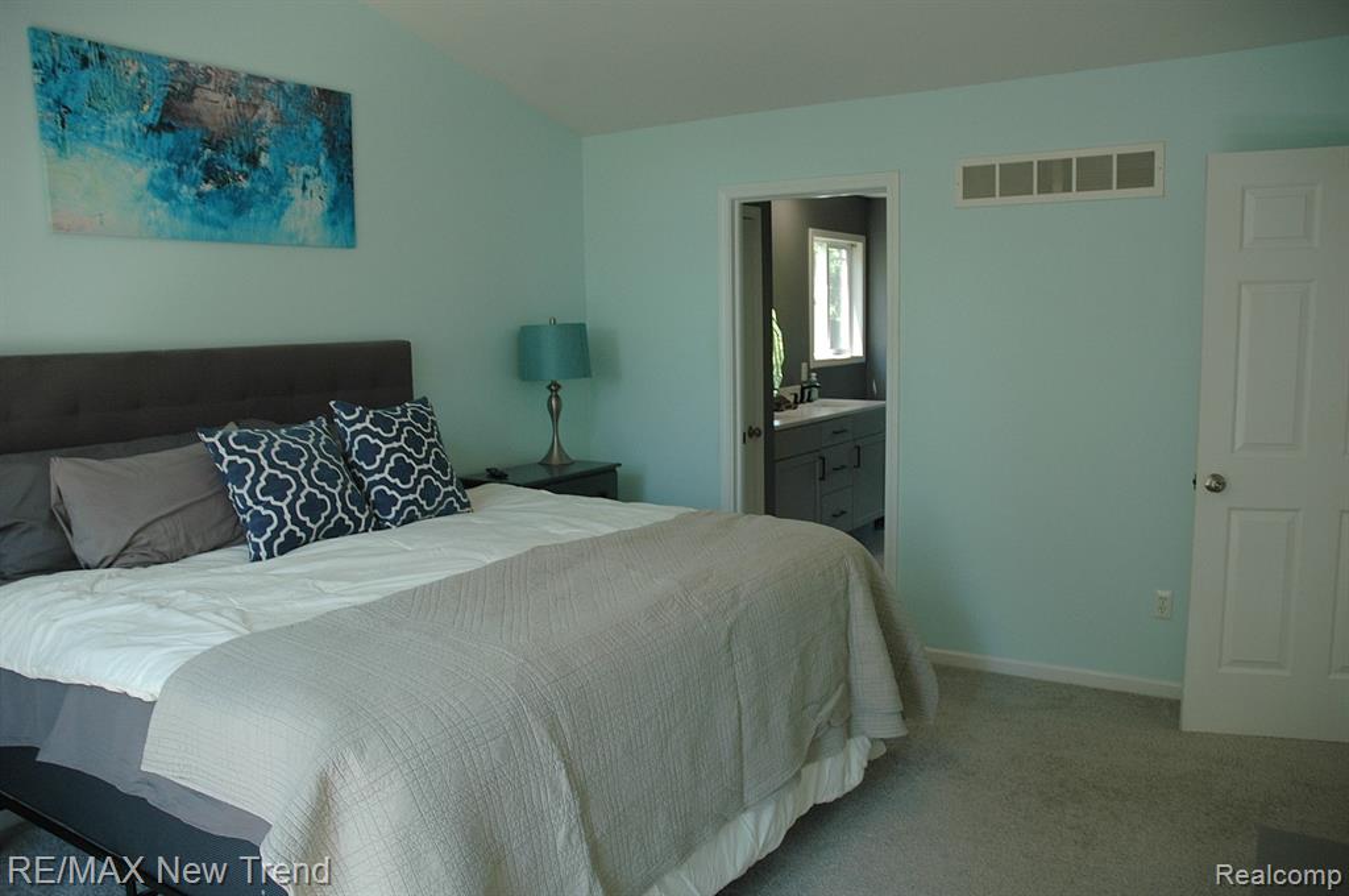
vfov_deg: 47.8
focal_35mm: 27
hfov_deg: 67.4
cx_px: 674
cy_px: 448
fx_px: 1010
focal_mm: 18
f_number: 4.5
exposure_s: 1/80
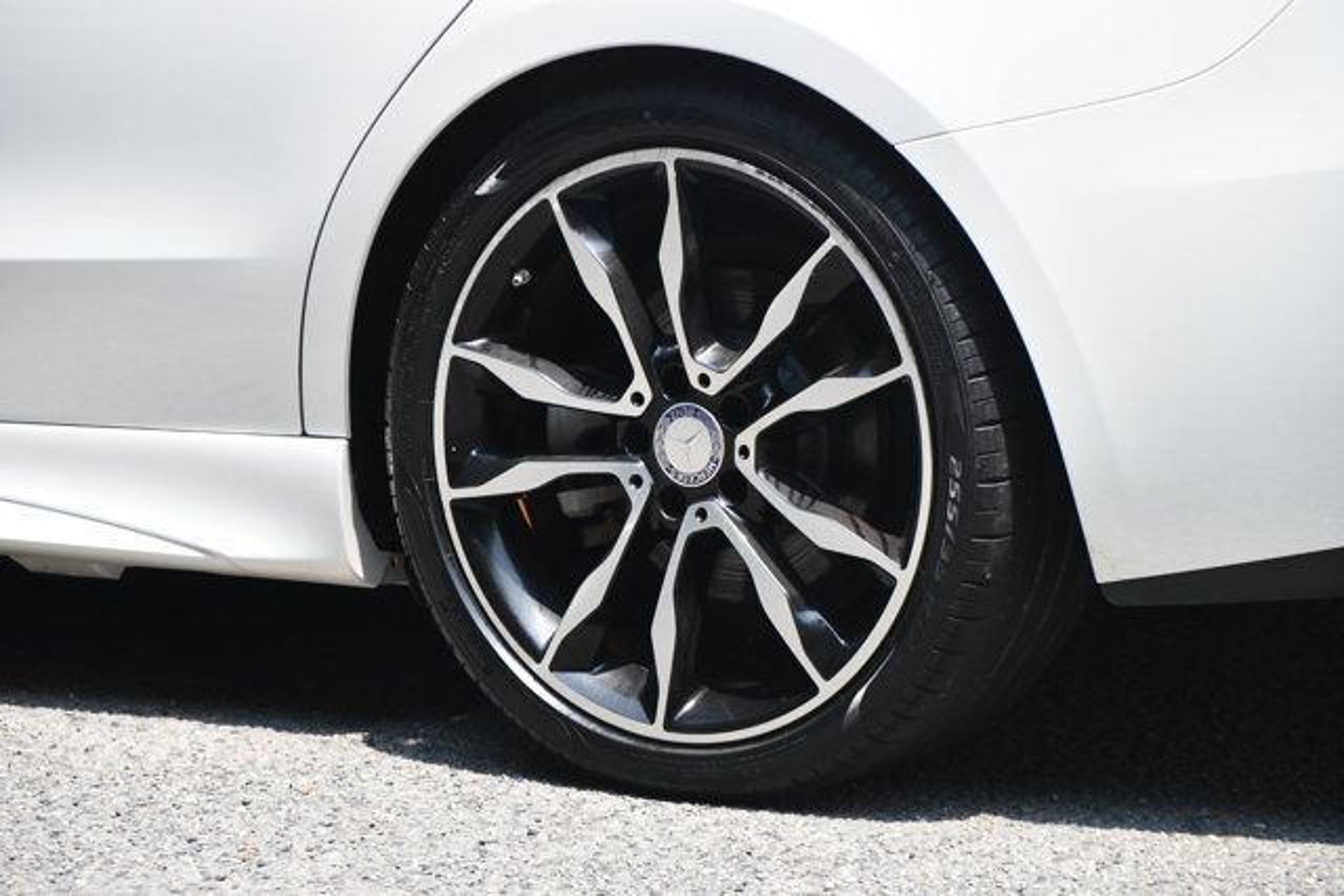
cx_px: 672
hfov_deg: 11.0
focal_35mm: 187
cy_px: 448
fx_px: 6982
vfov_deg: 7.3
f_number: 8
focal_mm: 125
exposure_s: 1/250
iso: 125
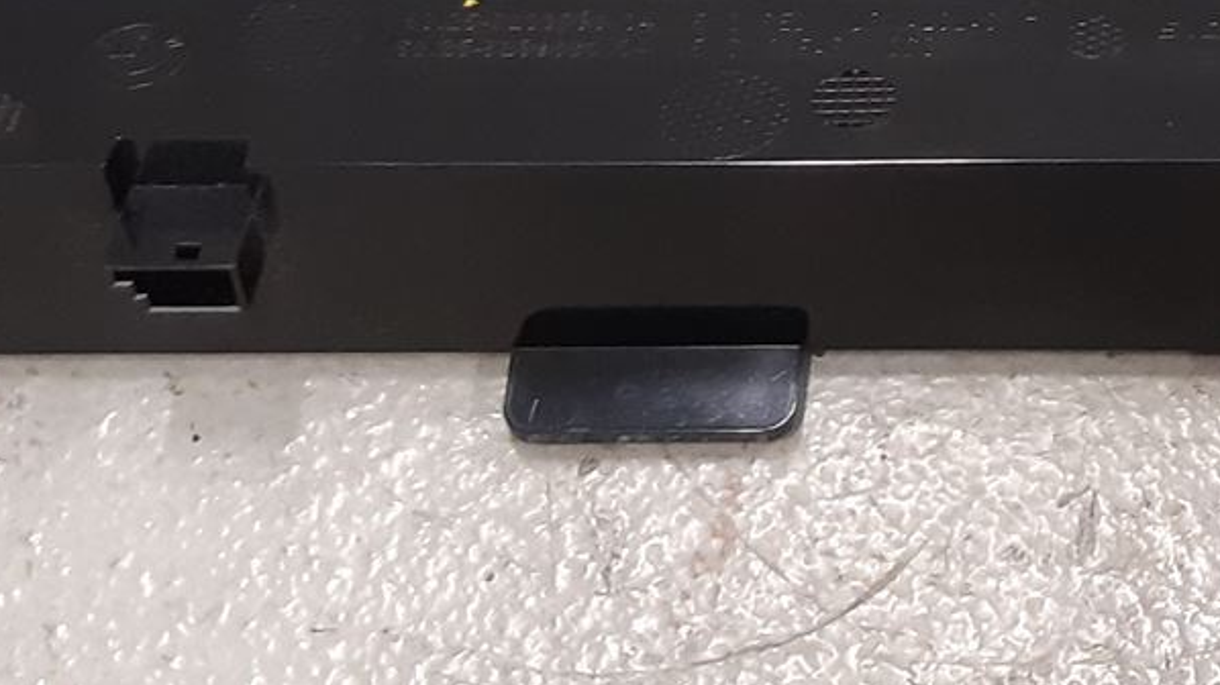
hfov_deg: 21.1
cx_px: 1279
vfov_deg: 12.3
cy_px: -22
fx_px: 3137
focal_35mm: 97
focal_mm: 3.93
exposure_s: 1/50
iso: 200
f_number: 1.7
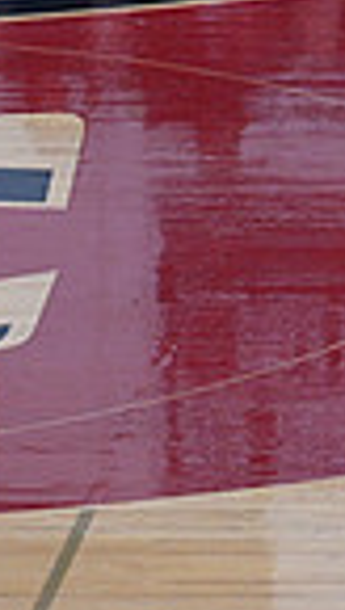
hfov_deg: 2.2
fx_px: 8828
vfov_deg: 4.0
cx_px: 1027
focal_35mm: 545
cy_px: 69
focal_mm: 130
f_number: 4
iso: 4000
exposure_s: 1/400
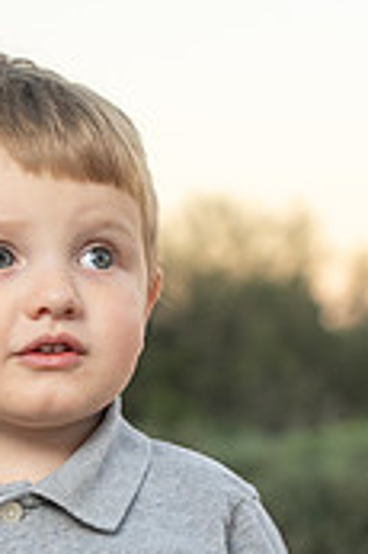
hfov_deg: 7.5
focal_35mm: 180
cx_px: -77
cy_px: 596
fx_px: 2765
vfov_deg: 11.3
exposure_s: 1/125
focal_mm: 69
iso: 500
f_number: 5
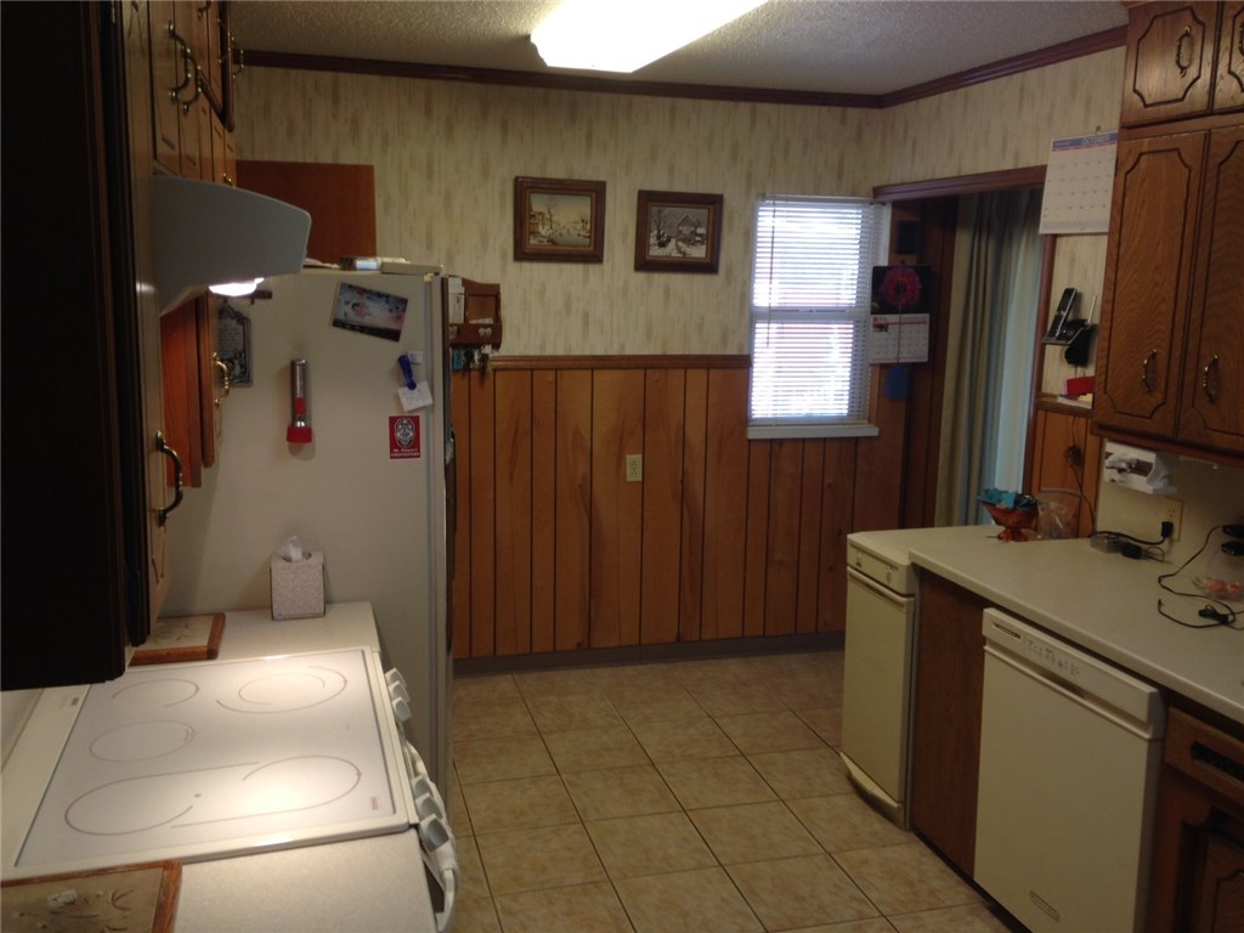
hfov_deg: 55.4
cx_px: 622
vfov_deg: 42.9
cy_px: 466
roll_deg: -1.2
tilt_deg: -11.4
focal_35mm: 33
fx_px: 1186
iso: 50
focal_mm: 4.12
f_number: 2.4
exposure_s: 1/40
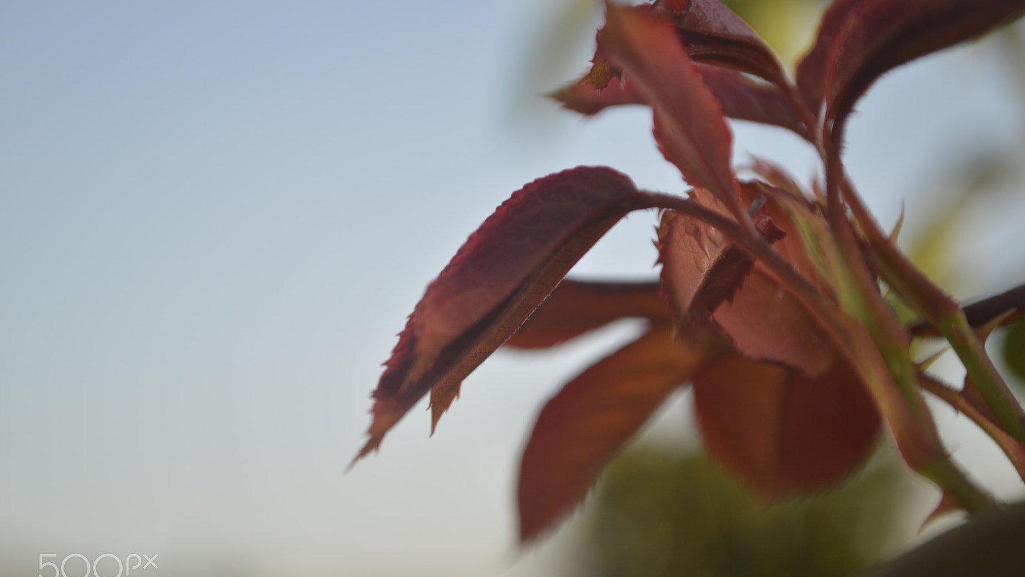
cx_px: 512
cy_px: 311
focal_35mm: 87
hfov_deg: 24.6
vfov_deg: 14.0
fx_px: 2351
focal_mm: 55
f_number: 5.6
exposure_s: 1/125
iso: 100
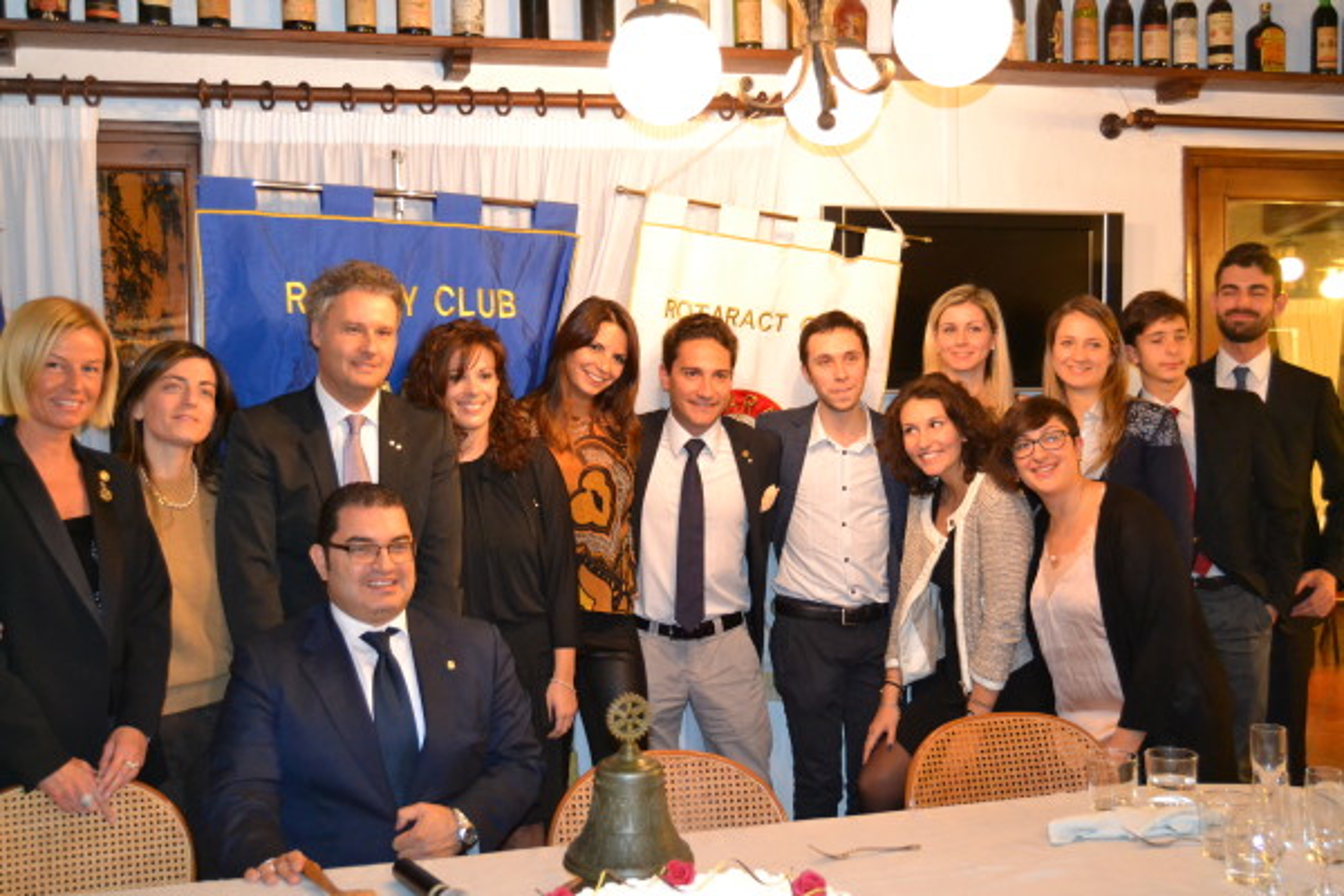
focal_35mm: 39
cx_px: 672
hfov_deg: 49.6
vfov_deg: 34.2
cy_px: 448
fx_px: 1456
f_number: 4
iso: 2800
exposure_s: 1/60
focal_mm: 26
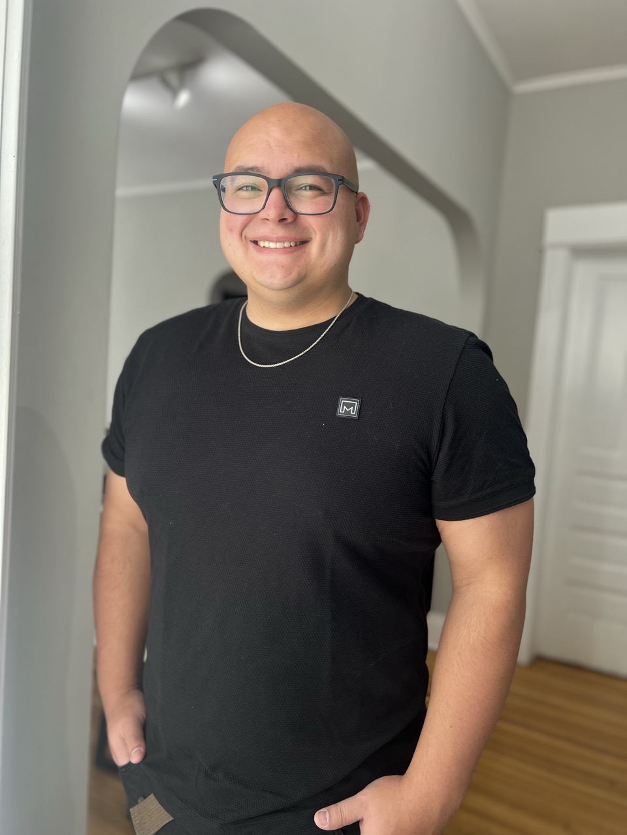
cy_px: 418
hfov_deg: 53.1
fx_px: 628
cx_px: 314
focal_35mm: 26
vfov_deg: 67.3
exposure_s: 1/120
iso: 40
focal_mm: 5.7
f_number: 1.5
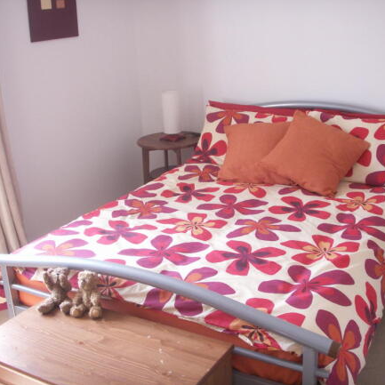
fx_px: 554
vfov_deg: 38.3
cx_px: 243
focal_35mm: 44
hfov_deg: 38.1
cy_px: 192
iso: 100
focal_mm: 7.7
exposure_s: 1/40
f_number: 3.5
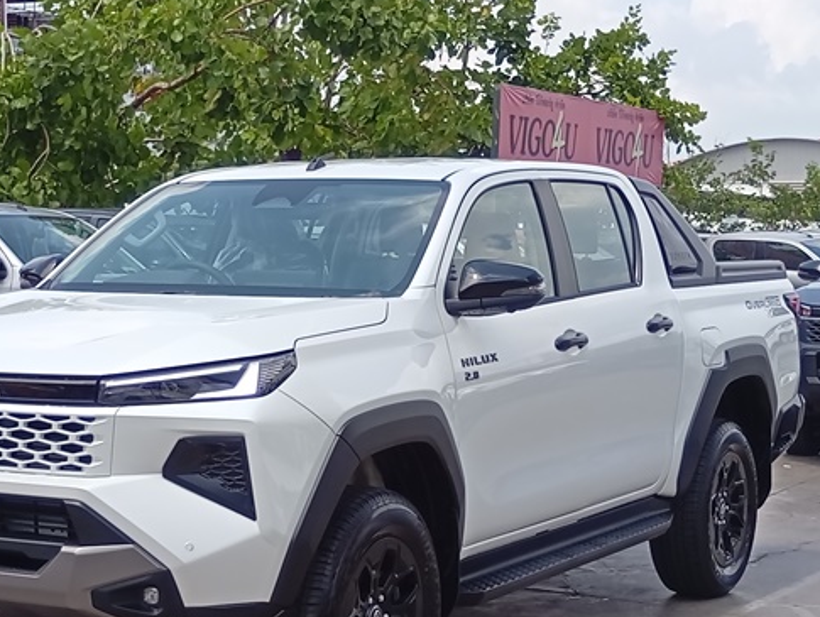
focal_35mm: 78
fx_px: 1850
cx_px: 276
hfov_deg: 24.9
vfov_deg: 18.9
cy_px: 400
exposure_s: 1/1145
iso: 51
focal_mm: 3.84
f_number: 1.8
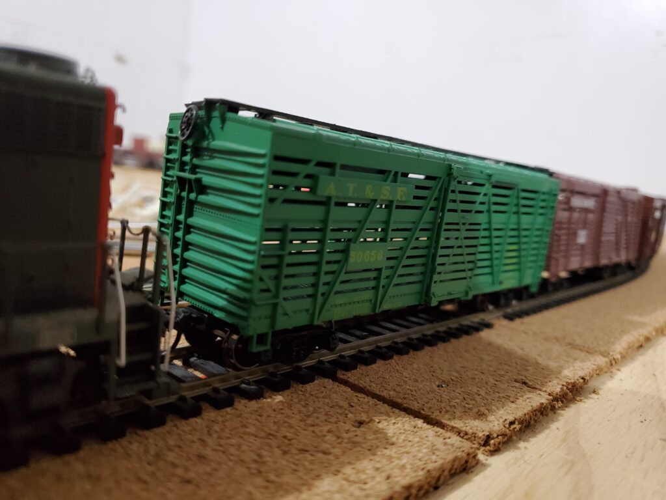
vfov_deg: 53.1
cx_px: 333
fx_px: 500
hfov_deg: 67.3
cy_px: 250
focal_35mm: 26
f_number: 1.5
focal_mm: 4.3
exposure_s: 1/20
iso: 640
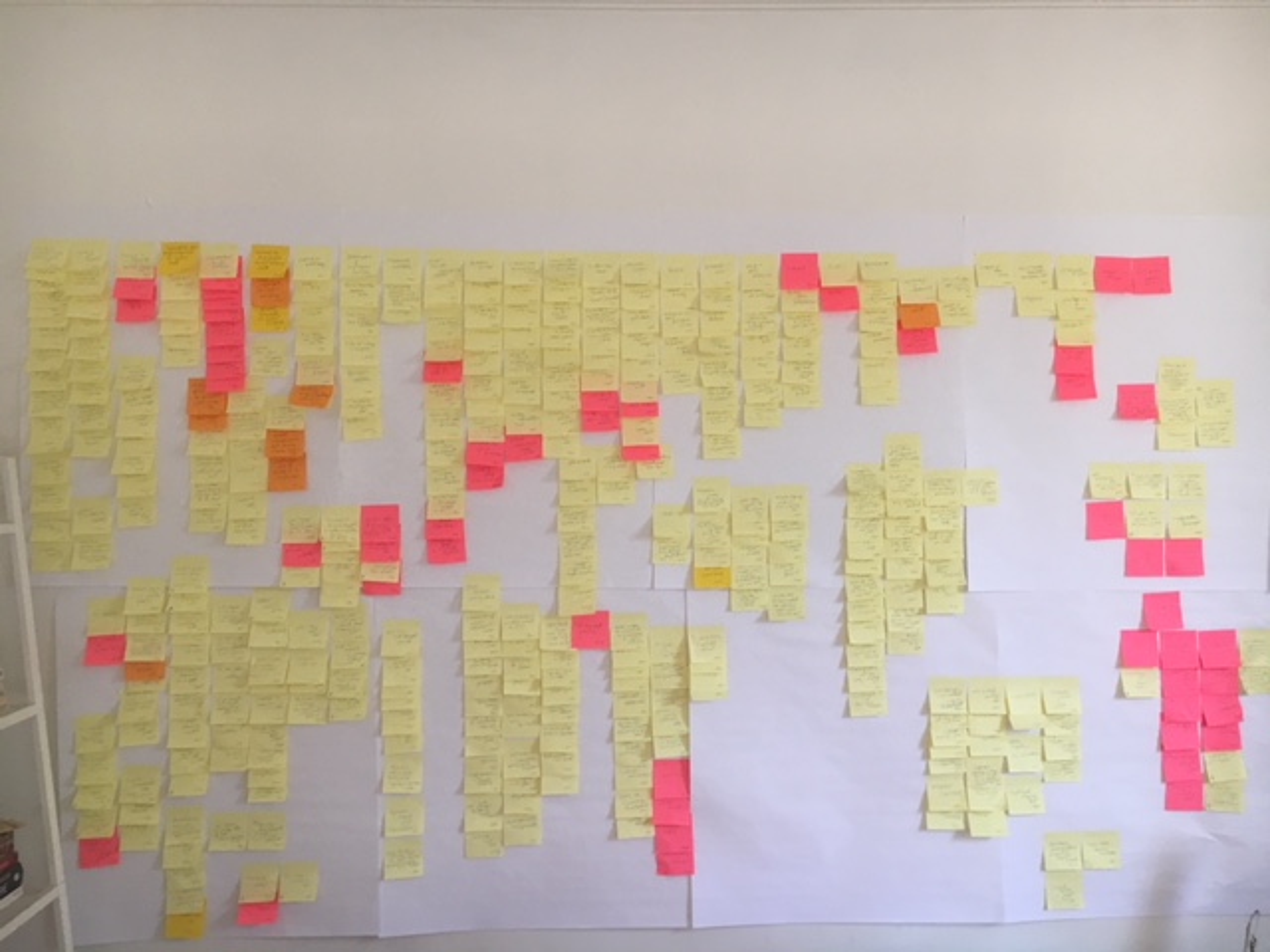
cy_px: 476
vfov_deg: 48.2
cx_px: 635
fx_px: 1064
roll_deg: +0.2
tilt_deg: -1.4
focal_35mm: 29
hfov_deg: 61.7
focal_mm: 4.15
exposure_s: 1/30
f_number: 2.2
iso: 40
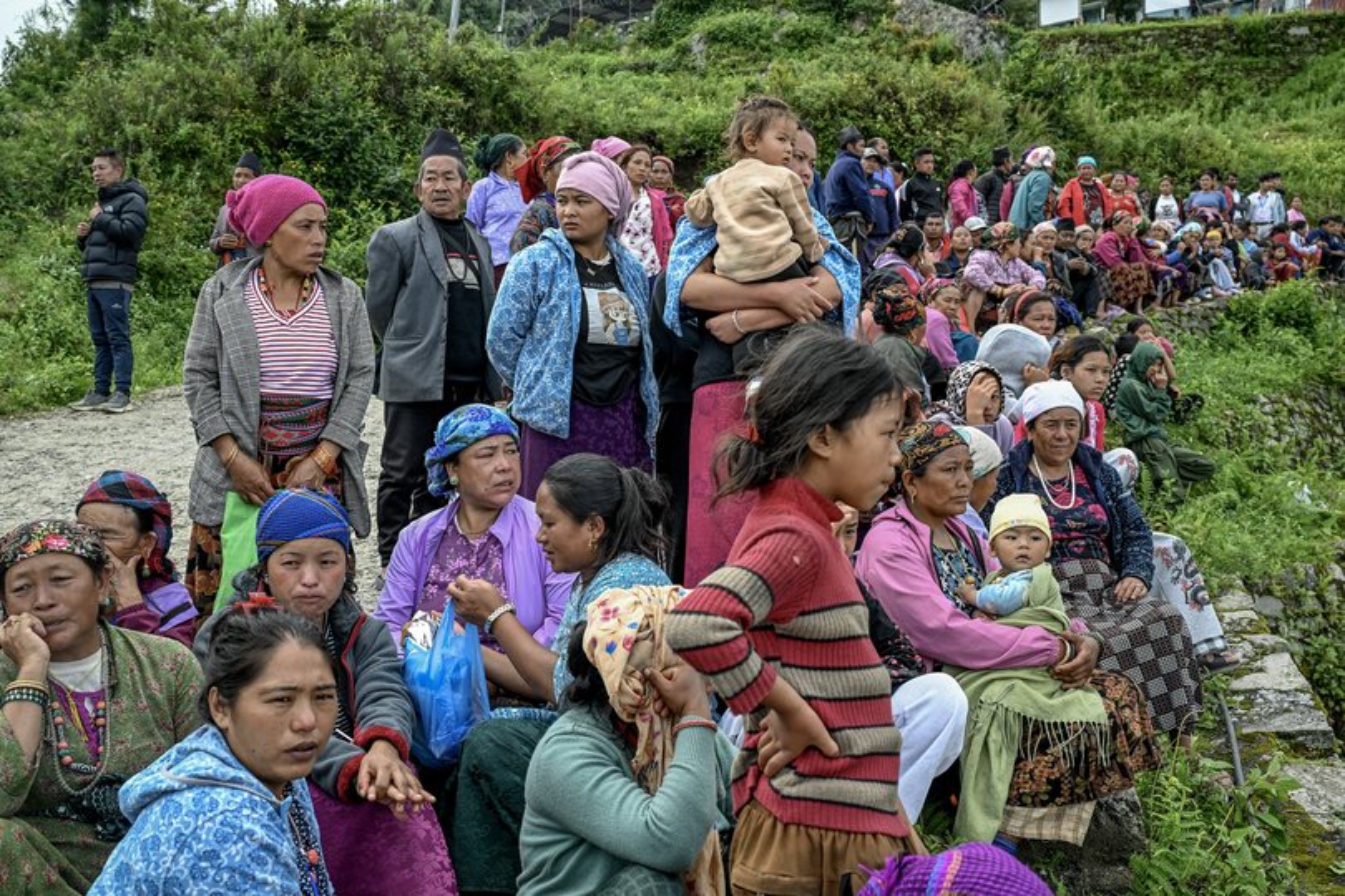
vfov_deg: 35.9
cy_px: 448
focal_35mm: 37
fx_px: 1382
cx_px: 672
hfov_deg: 51.9
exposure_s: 1/400
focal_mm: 37
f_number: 8
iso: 400
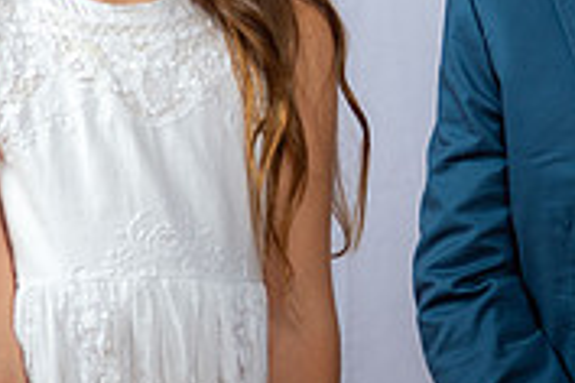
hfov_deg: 9.5
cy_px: 120
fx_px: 3450
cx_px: 299
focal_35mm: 216
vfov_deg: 6.4
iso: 250
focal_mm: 66
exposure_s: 1/200
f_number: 5.6
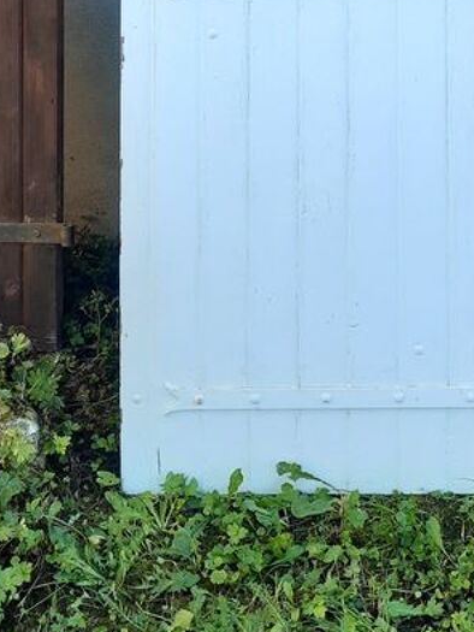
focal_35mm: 66
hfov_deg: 21.9
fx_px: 1205
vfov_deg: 26.8
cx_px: 392
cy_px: -79
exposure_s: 1/221
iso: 40
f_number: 1.7
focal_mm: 3.92
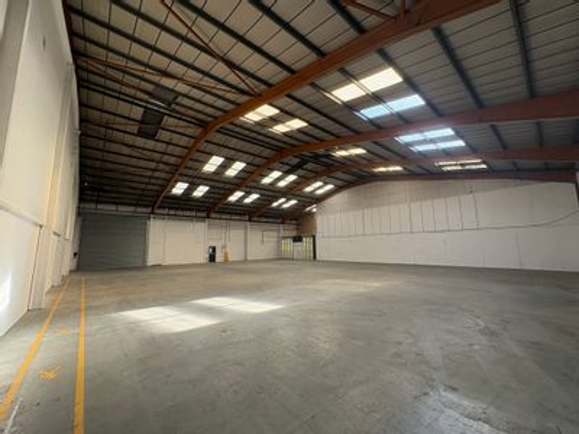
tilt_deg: +6.8
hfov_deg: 102.1
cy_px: 217
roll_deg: +0.7
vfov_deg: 85.7
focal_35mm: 14
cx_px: 290
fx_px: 234
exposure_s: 1/131
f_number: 2.2
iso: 80
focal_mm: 2.22
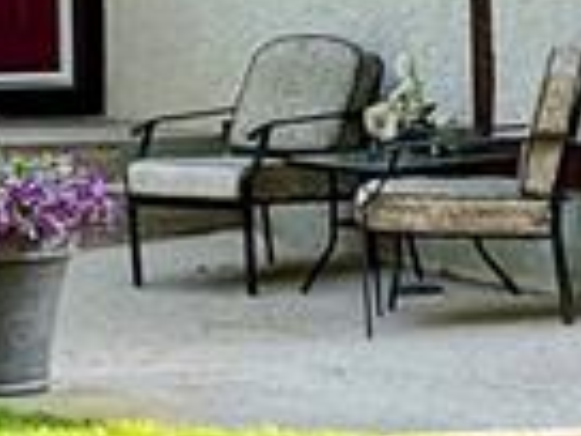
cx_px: 722
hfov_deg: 9.0
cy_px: 9
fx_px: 3659
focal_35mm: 218
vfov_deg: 6.8
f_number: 1.8
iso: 16
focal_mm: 3
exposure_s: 1/194
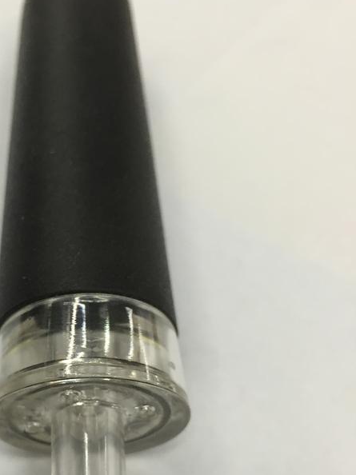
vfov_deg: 37.6
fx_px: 686
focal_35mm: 50
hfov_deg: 28.2
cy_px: 337
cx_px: 50
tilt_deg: -61.9
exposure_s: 1/33
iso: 80
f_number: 2.2
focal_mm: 4.15
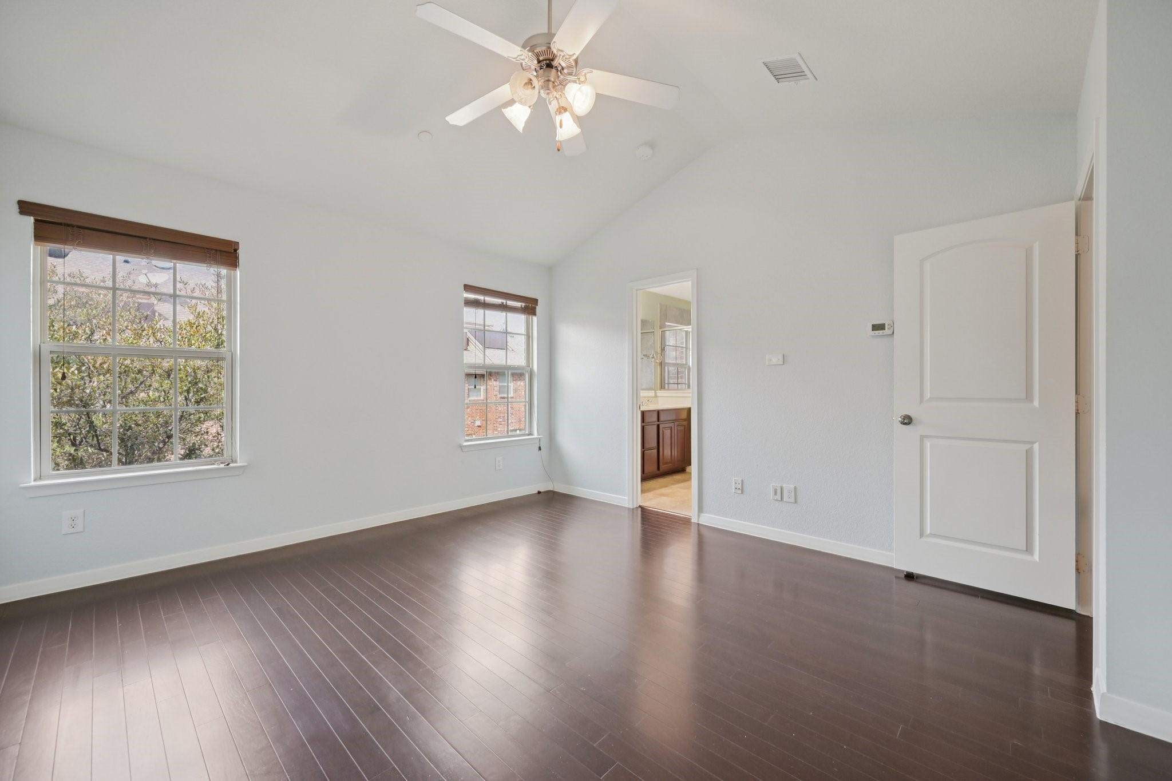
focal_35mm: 14
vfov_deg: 81.2
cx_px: 586
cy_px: 390
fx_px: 456
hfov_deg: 104.3
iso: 250
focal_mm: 14
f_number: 9
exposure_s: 1/13
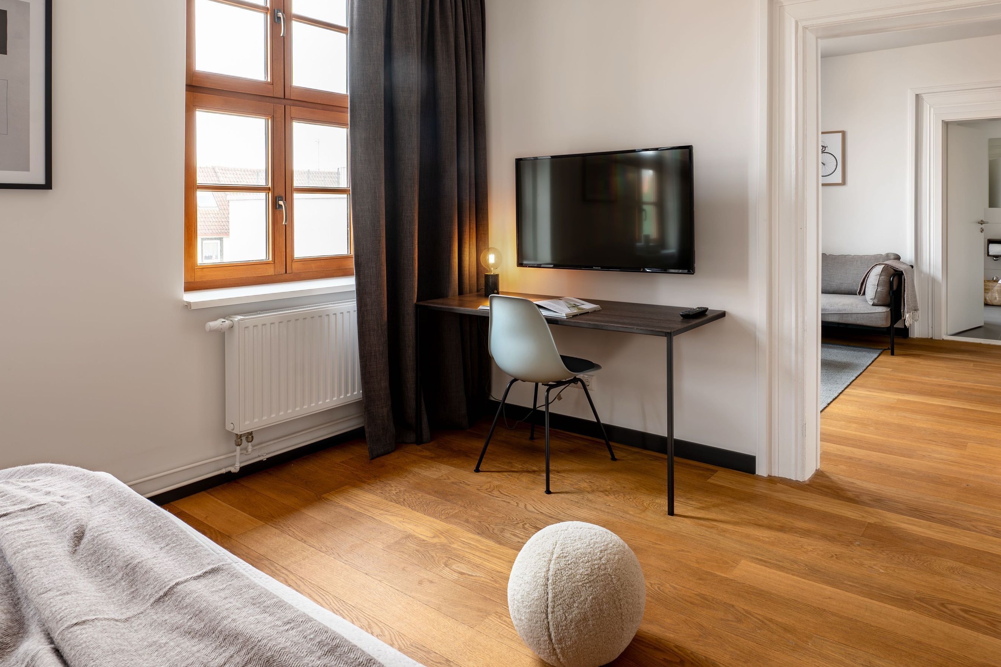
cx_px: 560
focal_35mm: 23
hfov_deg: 75.8
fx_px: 640
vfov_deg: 54.0
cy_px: 220
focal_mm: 16
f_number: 8
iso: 160
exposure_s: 1/6
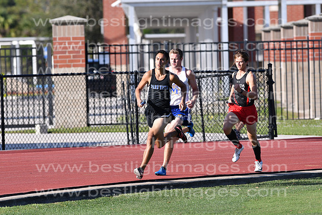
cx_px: 161
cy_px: 108
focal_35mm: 450
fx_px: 4026
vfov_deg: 3.1
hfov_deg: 4.6
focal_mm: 300
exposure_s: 1/1600
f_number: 5.6
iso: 320
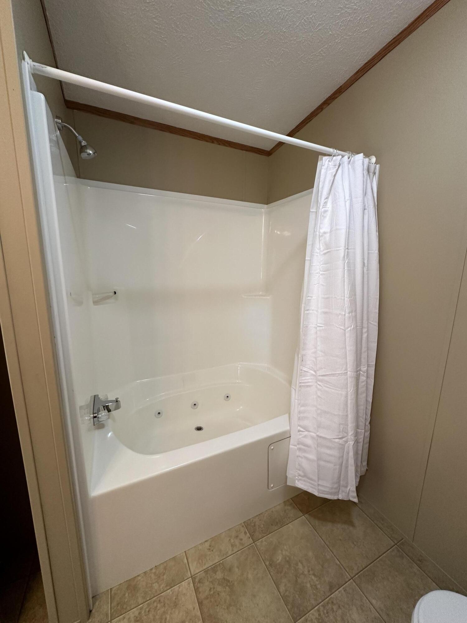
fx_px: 252
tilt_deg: -10.5
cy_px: 312
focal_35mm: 14
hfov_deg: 85.7
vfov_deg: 102.1
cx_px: 234
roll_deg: -1.6
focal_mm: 2.22
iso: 200
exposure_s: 1/60
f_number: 2.2
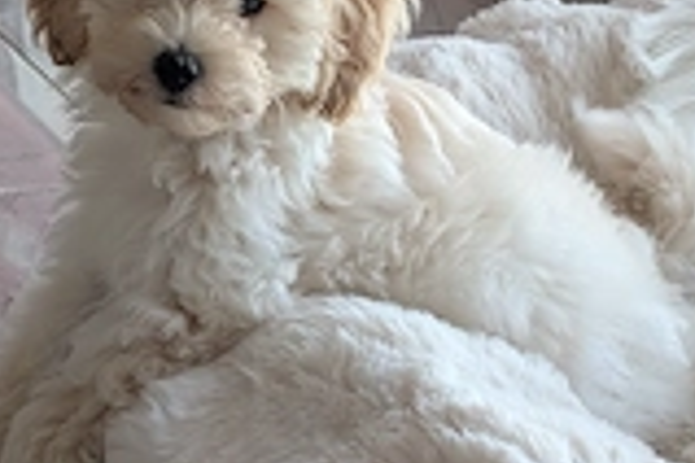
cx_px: 122
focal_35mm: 128
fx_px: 2471
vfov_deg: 10.6
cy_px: 472
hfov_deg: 15.9
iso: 67
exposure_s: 1/102
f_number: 1.68
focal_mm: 6.9
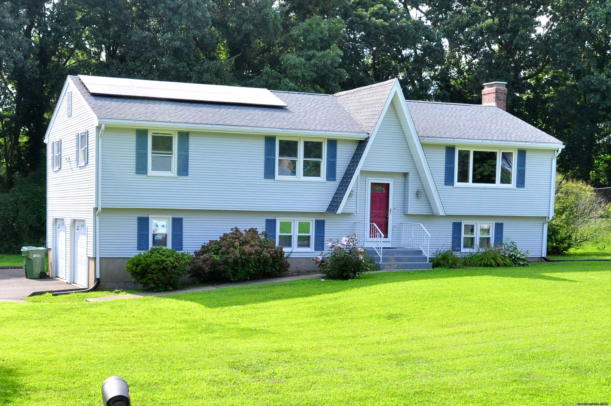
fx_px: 508
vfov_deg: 43.5
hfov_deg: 62.0
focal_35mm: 30
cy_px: 203
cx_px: 306
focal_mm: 20
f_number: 9
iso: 400
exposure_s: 1/200
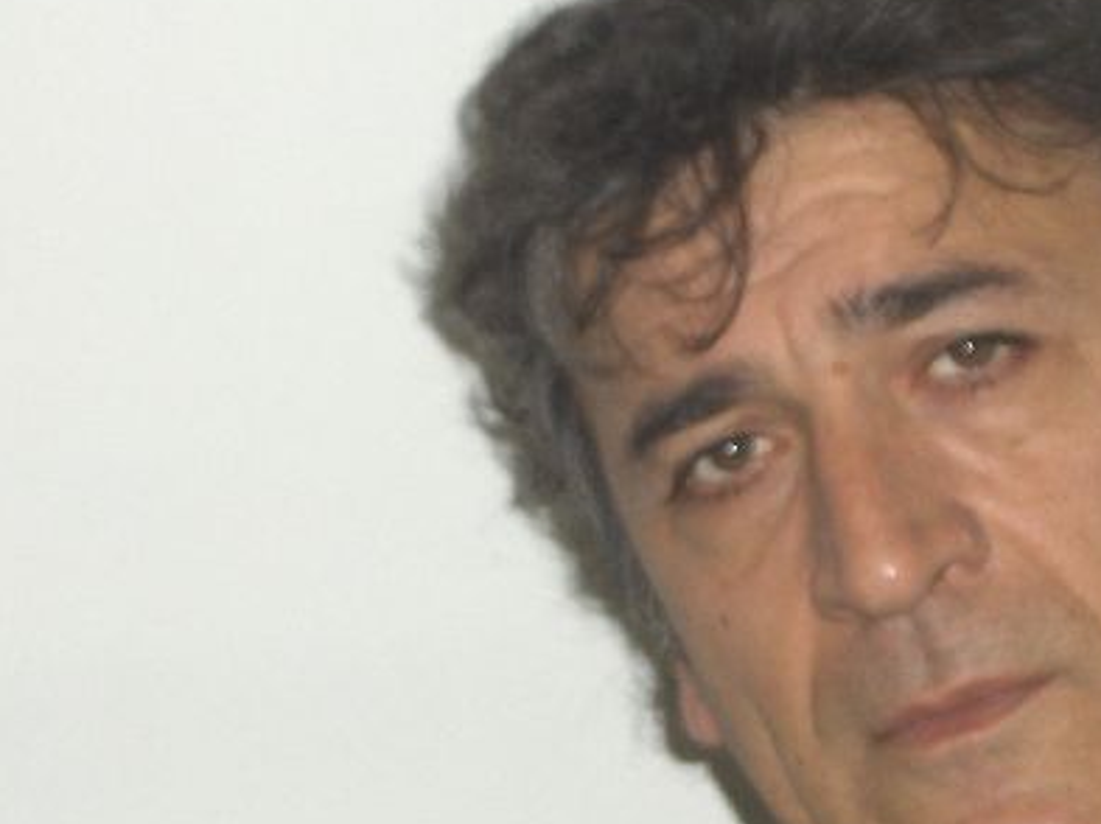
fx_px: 6800
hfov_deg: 9.2
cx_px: 776
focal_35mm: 214
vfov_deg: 6.9
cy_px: 350
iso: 100
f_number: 4.8
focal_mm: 17.39
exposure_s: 1/125
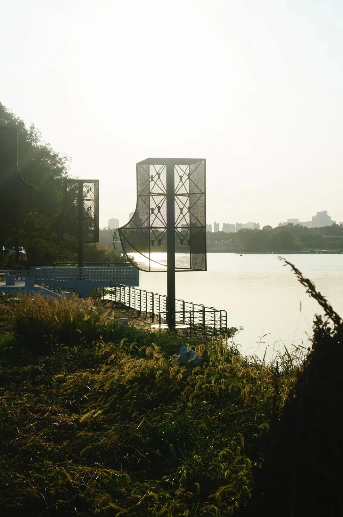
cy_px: 241
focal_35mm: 57
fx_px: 810
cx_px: 174
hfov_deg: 23.9
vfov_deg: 35.3
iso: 100
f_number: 5.6
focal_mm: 35
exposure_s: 1/800
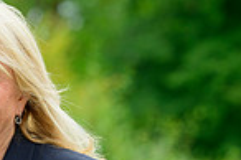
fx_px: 2795
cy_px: 214
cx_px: -175
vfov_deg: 3.3
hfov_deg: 4.9
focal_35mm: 418
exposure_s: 1/500
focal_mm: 105
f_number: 4
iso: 200
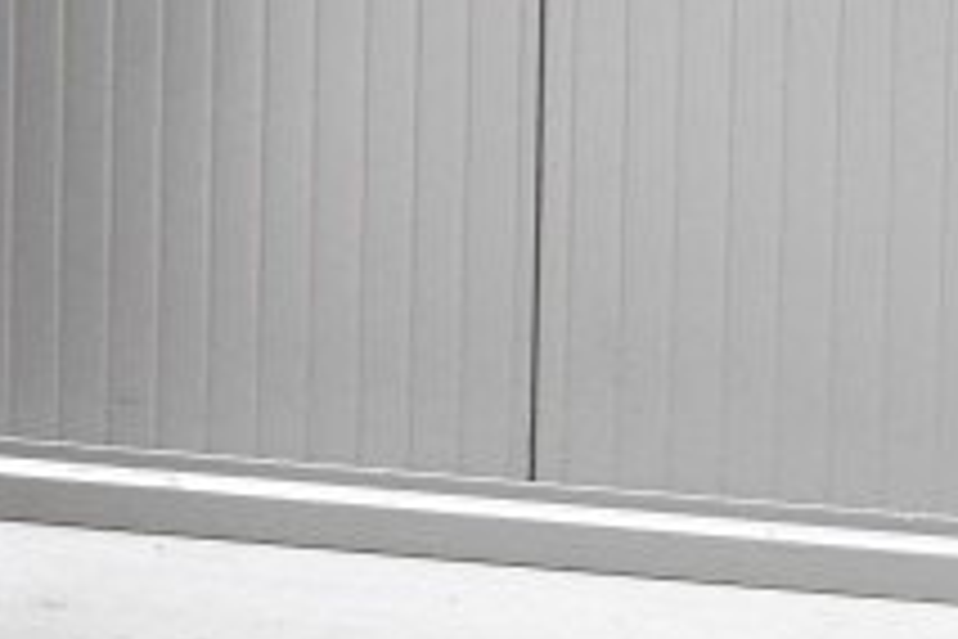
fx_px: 5402
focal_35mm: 203
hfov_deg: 9.1
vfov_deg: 6.6
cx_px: -1372
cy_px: -486
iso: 1600
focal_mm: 24
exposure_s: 1/20
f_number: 5.6
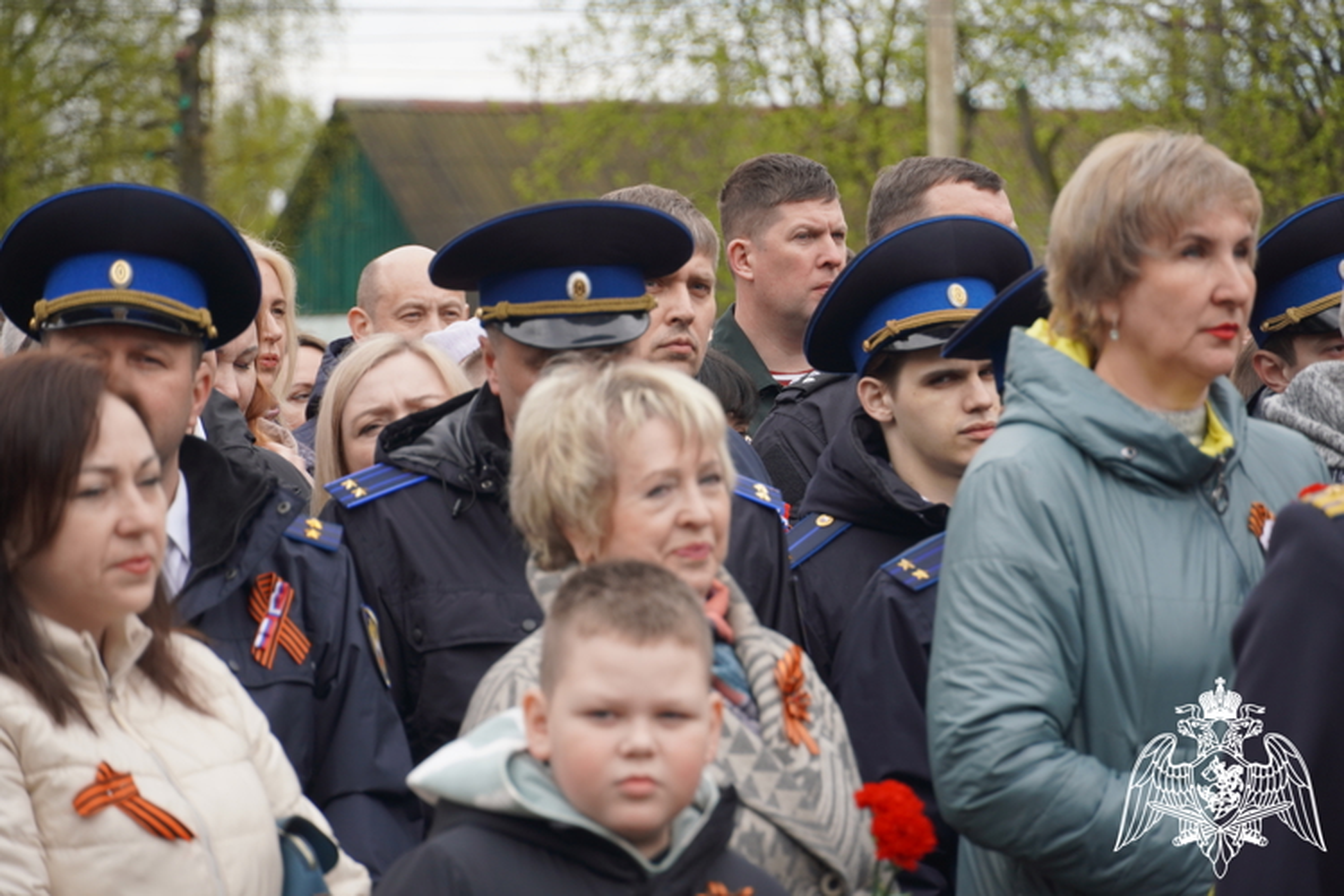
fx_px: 6607
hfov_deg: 11.6
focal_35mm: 177
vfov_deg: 7.8
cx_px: 672
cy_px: 448
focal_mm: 118
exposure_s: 1/200
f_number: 5.6
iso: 160
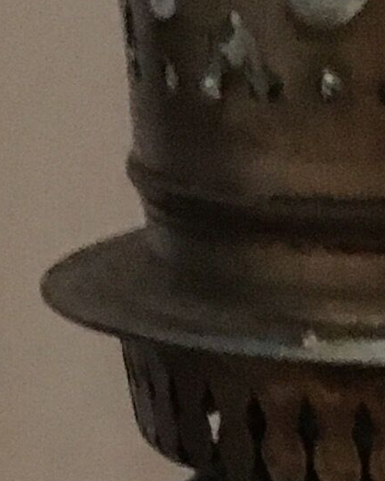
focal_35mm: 210
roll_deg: -2.5
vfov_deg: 7.9
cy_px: 1462
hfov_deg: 7.3
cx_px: 554
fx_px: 2989
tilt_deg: -34.1
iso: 400
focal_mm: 4.15
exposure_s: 1/17
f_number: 2.2
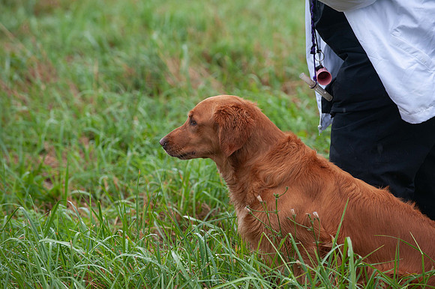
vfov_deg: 6.9
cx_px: 218
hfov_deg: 10.3
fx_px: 2415
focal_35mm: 200
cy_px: 144
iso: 800
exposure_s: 1/640
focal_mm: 200
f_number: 5.6
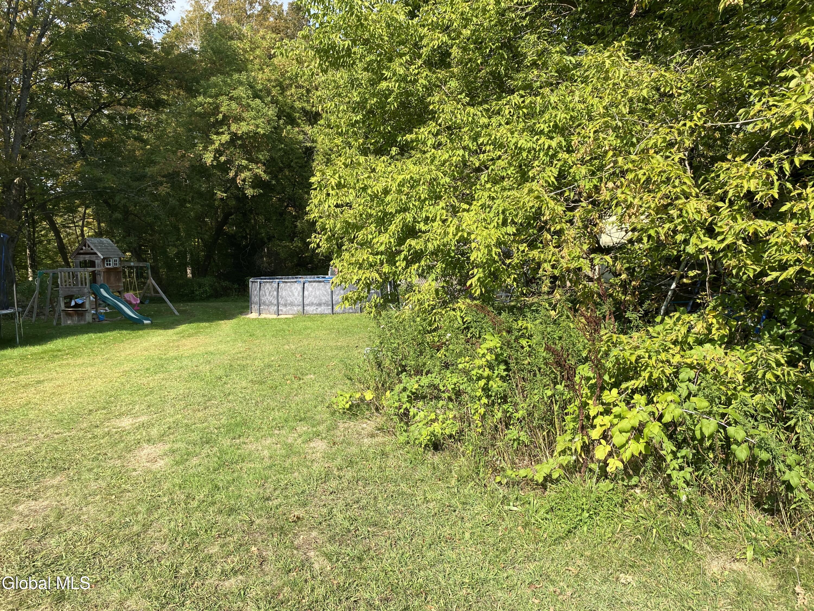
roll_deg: +0.8
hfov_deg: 67.3
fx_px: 611
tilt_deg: -5.6
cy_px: 306
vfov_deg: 53.1
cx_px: 407
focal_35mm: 26
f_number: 1.8
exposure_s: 1/1147
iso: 32
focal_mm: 4.25
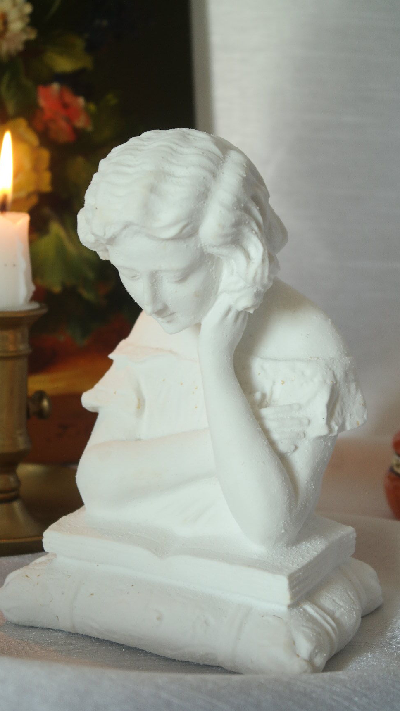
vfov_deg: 26.2
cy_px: 355
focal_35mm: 81
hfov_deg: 14.9
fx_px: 1527
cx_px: 210
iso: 400
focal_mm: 50
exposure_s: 1/30
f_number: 5.6
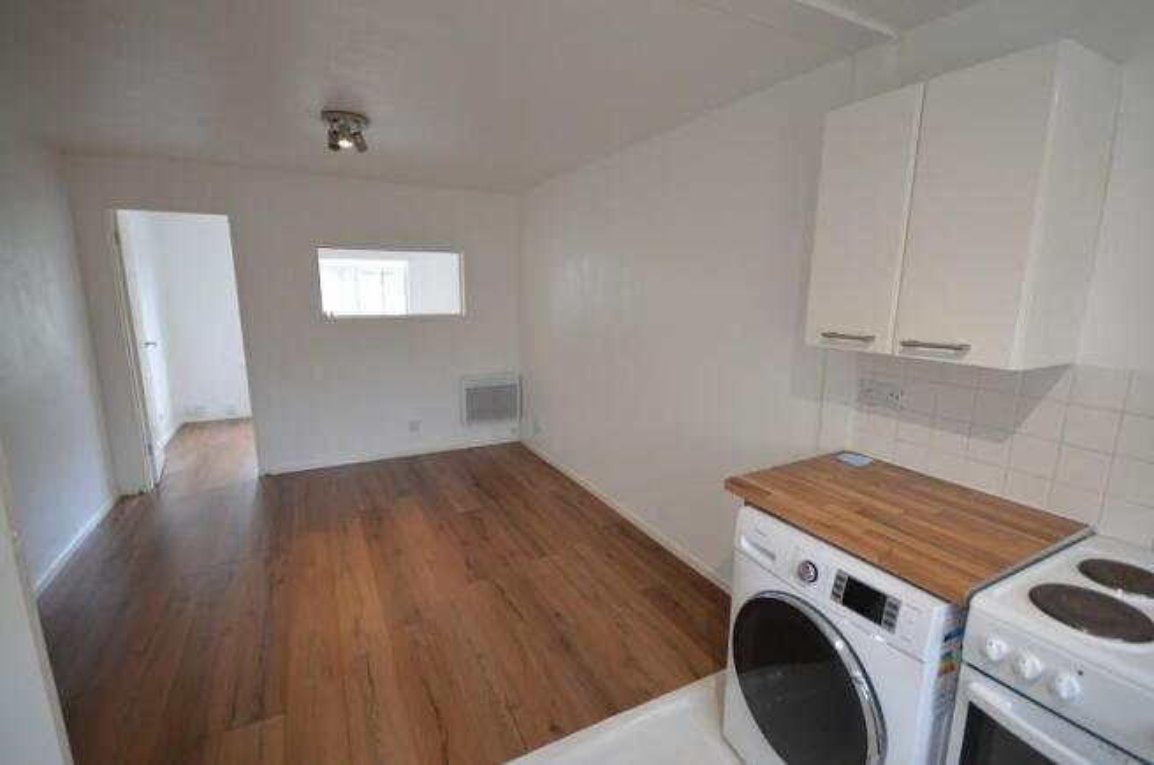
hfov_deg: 95.1
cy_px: 382
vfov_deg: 71.9
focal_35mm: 16
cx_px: 577
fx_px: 528
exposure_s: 1/60
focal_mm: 11
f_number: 4.2
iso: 640
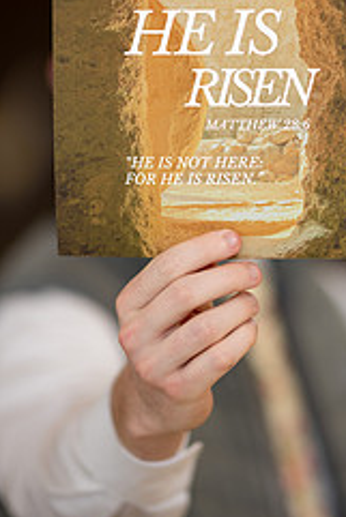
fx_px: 2821
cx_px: 251
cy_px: 71
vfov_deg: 10.4
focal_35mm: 196
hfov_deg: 7.0
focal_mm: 105
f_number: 1.4
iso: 100
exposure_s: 1/200
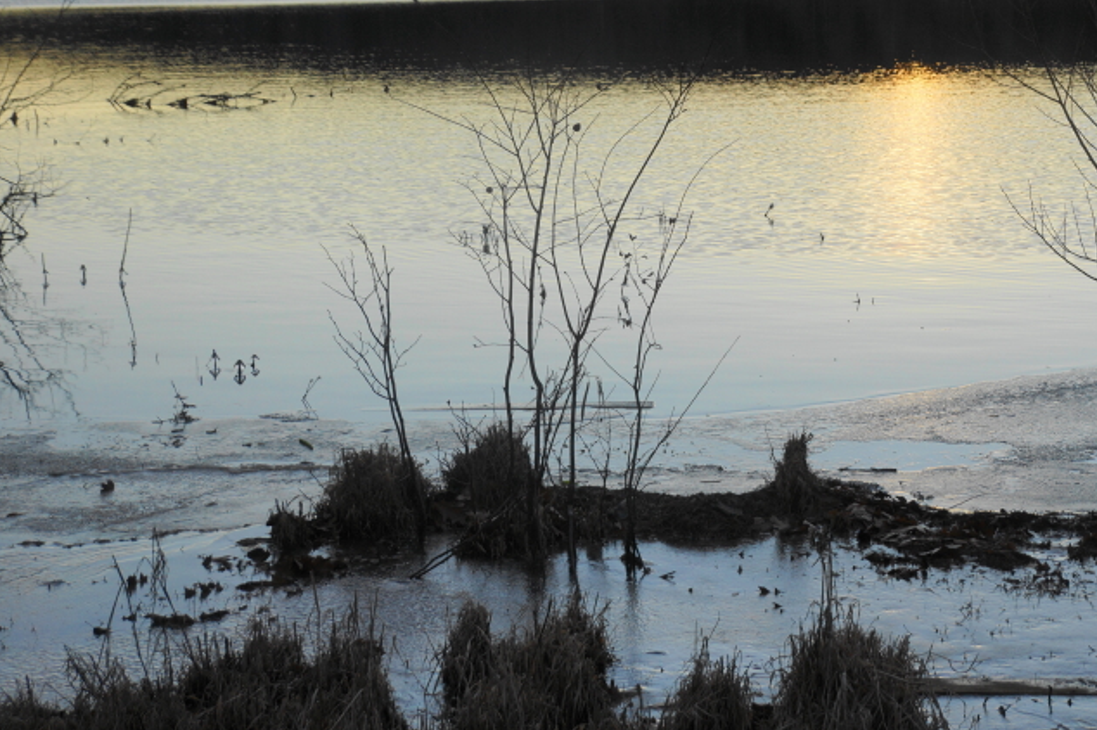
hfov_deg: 24.2
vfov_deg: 16.4
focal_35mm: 83
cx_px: 853
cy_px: 159
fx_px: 2521
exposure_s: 1/160
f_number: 6.3
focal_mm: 35
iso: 100
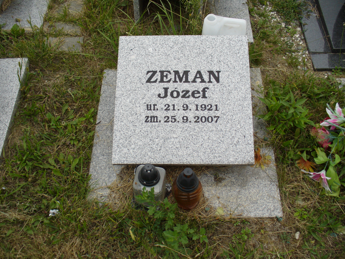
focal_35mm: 37
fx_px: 369
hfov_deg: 50.1
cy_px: 130
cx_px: 172
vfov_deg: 38.7
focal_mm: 6.1
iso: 80
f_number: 2.8
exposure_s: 1/320
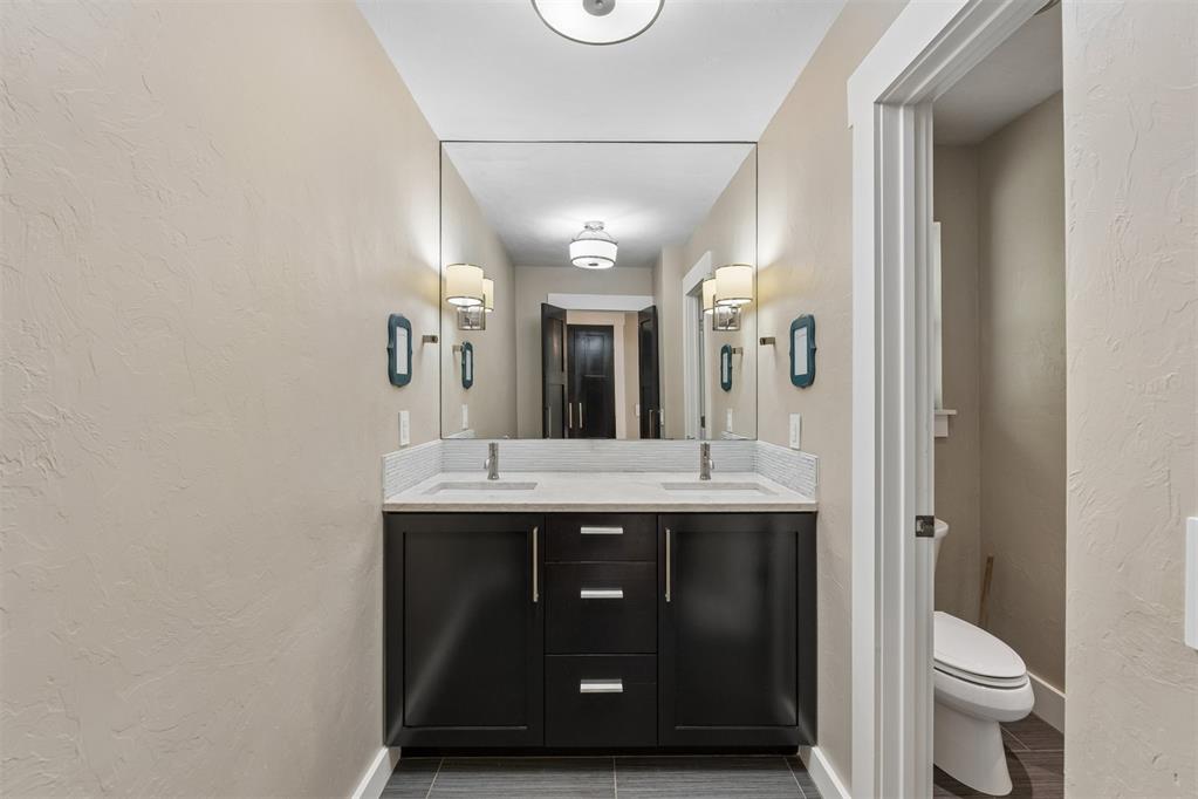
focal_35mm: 15
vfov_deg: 77.3
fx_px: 499
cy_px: 400
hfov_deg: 100.4
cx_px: 599
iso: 200
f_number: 8
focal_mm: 10
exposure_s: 1/8
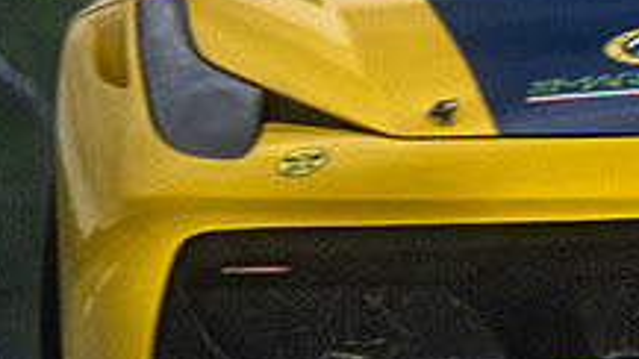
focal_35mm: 2757
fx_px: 46708
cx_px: 898
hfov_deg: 0.8
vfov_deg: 0.4
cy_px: -1
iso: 320
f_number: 9
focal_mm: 420
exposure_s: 1/320
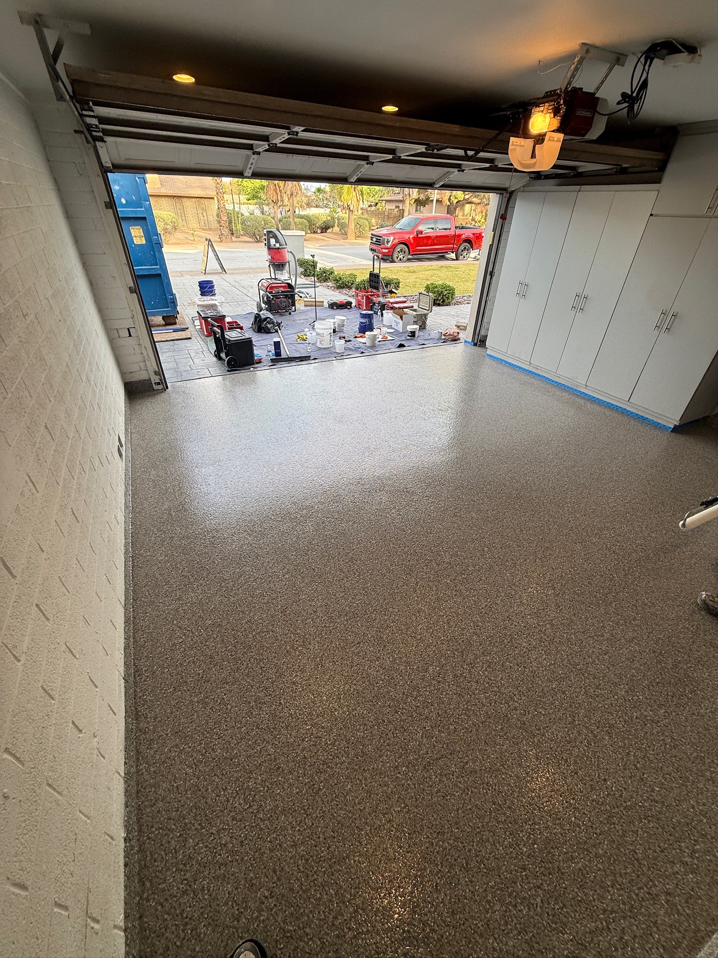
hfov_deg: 85.7
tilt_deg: -34.2
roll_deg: -4.2
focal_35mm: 14
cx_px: 359
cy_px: 479
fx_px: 387
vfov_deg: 102.1
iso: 50
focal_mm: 2.22
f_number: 2.2
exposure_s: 1/134
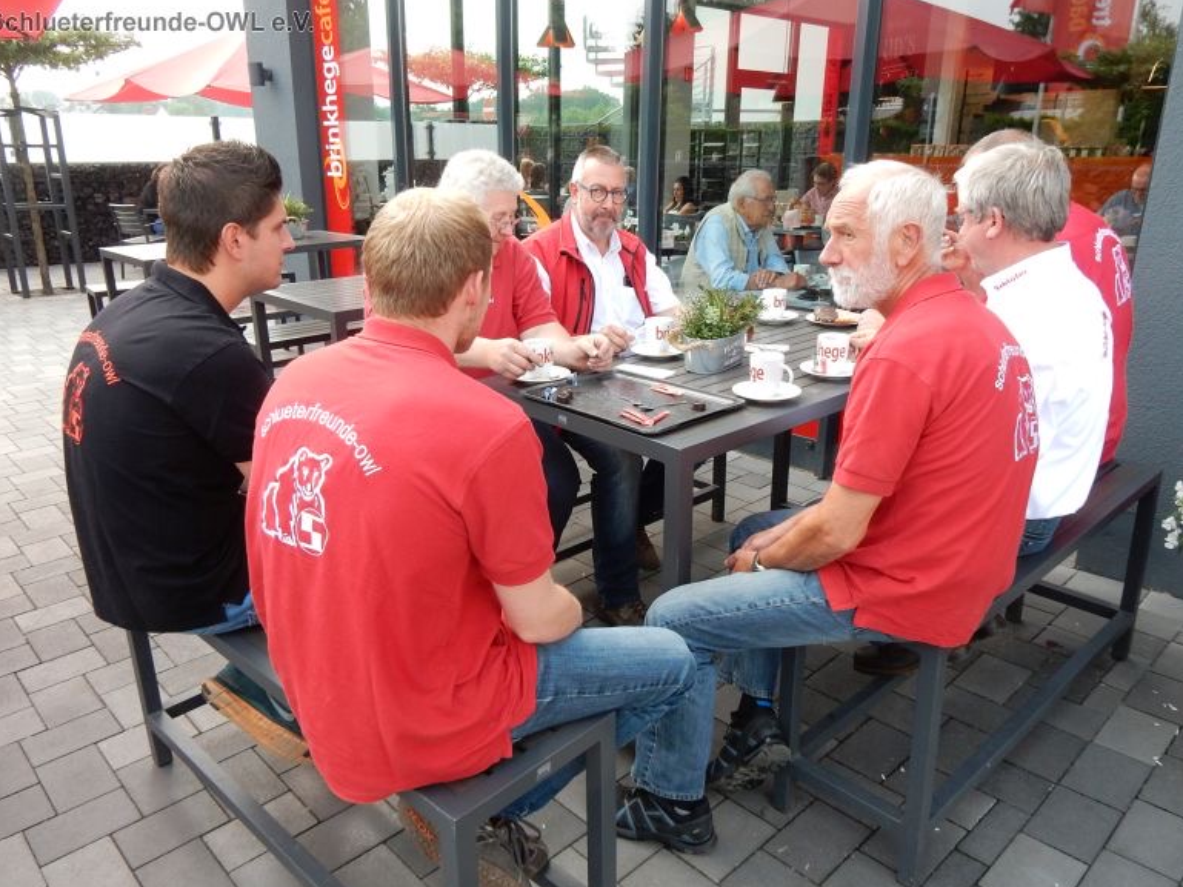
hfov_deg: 67.3
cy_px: 455
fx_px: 889
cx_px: 586
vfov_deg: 53.1
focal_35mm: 26
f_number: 3.7
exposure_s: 1/250
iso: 180
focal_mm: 4.5
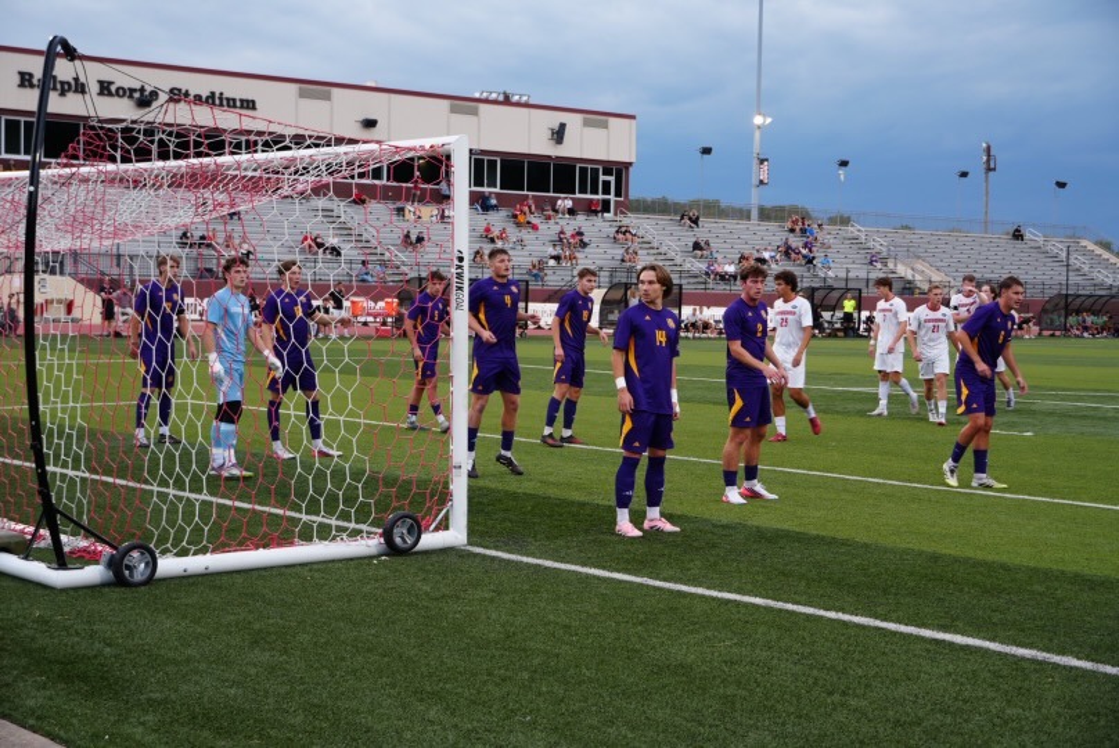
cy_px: 374
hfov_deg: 35.0
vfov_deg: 23.8
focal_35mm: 57
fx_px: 1773
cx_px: 560
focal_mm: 38
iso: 200
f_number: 4.5
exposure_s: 1/60
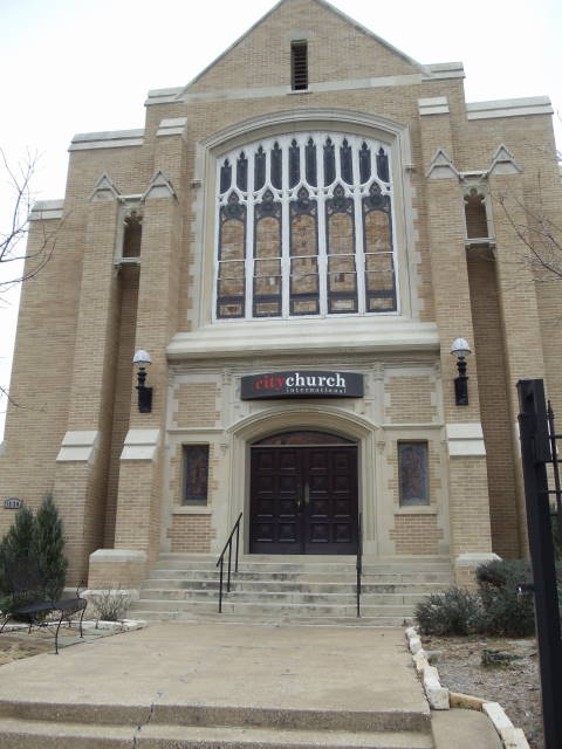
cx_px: 281
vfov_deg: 42.9
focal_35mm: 44
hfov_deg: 32.9
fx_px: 952
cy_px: 374
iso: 100
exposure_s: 1/320
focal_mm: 6
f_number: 3.5
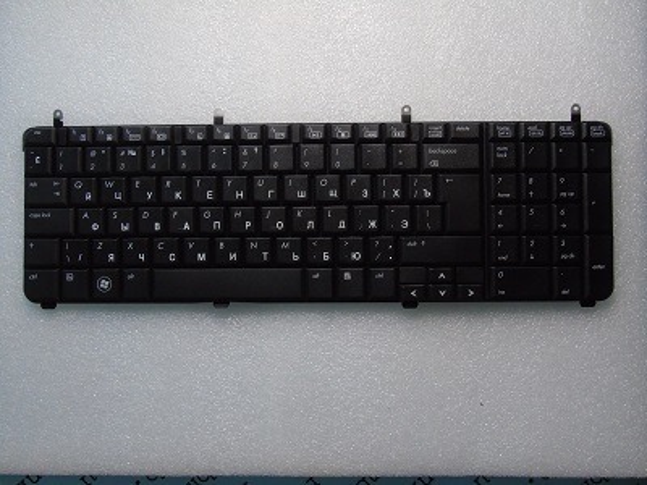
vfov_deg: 48.2
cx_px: 324
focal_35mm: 29
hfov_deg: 61.7
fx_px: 542
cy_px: 242
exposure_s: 1/40
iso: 400
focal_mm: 5.2
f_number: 5.7
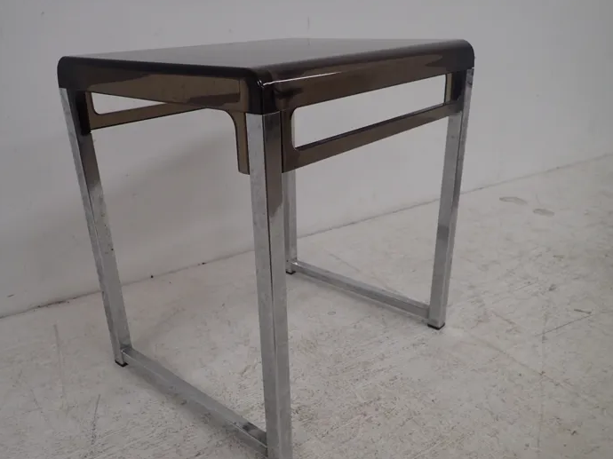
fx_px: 513
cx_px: 293
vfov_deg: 48.1
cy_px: 258
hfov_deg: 61.7
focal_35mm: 29
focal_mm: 4.5
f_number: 2
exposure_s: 1/80
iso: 100
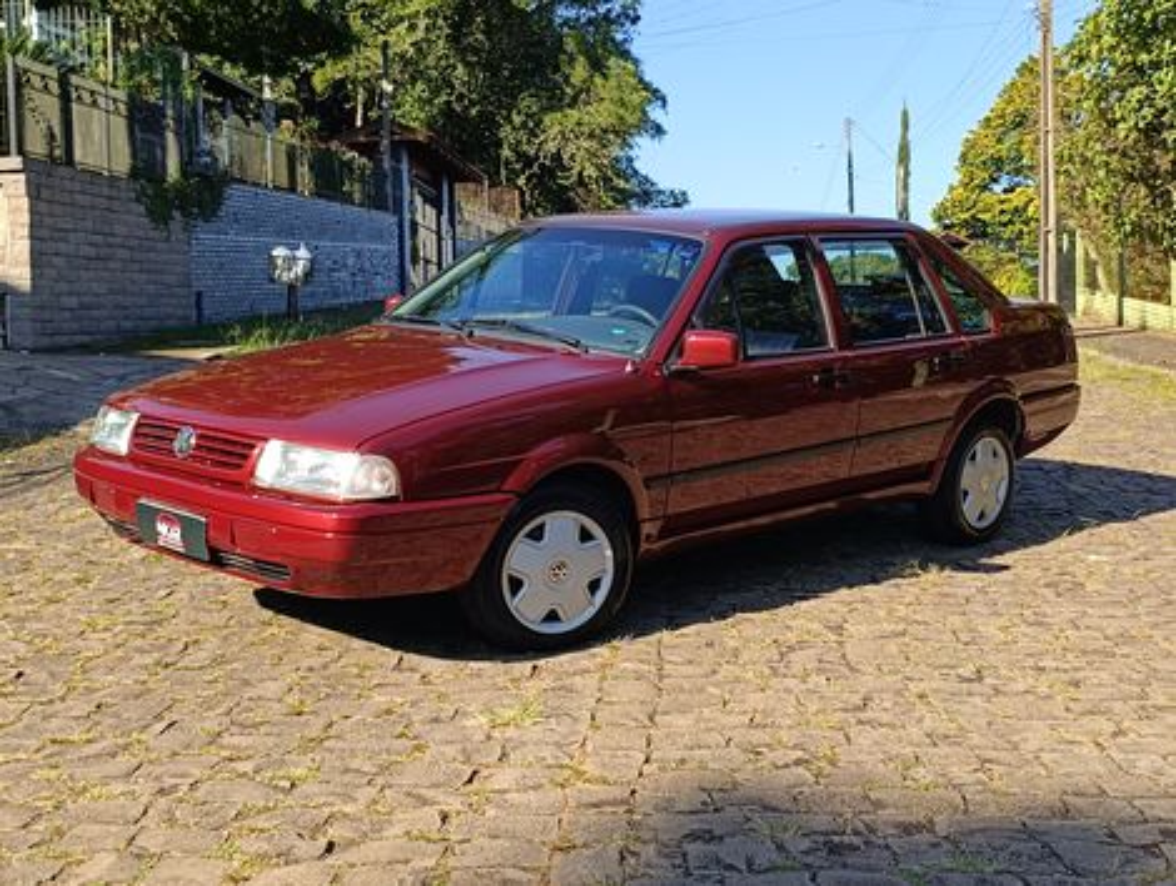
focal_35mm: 26
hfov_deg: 67.2
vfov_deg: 53.2
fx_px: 885
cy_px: 443
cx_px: 588
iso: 51
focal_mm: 4.94
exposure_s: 1/672
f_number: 1.5
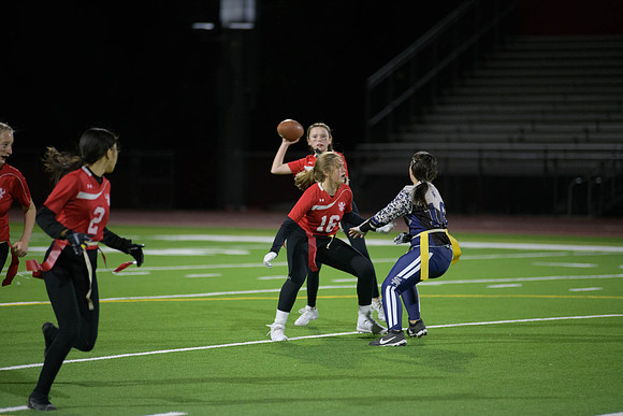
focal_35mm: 200
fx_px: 3462
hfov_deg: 10.3
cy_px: 208
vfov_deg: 6.9
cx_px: 312
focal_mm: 200
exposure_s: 1/640
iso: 3200
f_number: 2.8
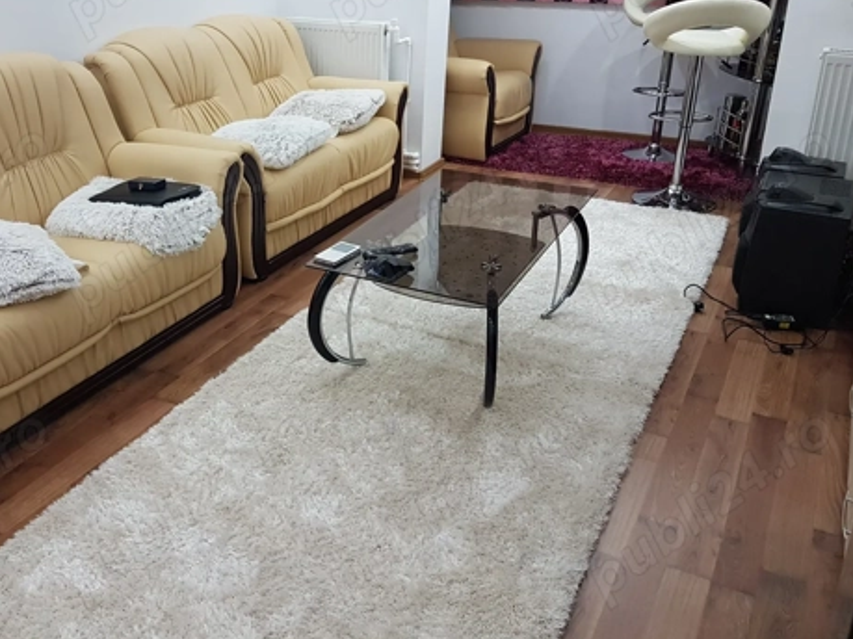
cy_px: 241
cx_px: 318
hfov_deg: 53.4
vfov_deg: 41.5
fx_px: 838
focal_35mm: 34
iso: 100
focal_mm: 4.2
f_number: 1.7
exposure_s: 1/50
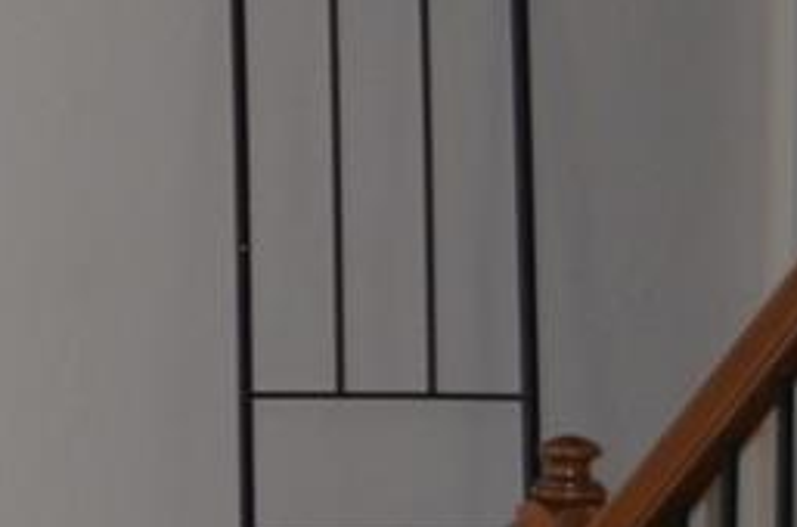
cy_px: 194
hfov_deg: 9.5
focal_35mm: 168
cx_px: -1622
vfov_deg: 8.1
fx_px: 3710
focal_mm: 18
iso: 320
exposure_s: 1/125
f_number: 3.5
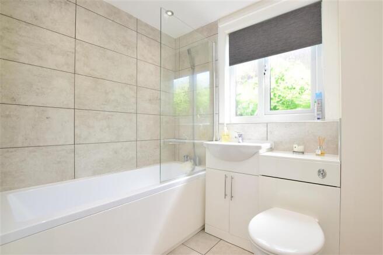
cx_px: 192
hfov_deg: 95.0
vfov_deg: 72.0
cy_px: 128
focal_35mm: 16
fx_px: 175
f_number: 6.3
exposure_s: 1/40
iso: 500
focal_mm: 11
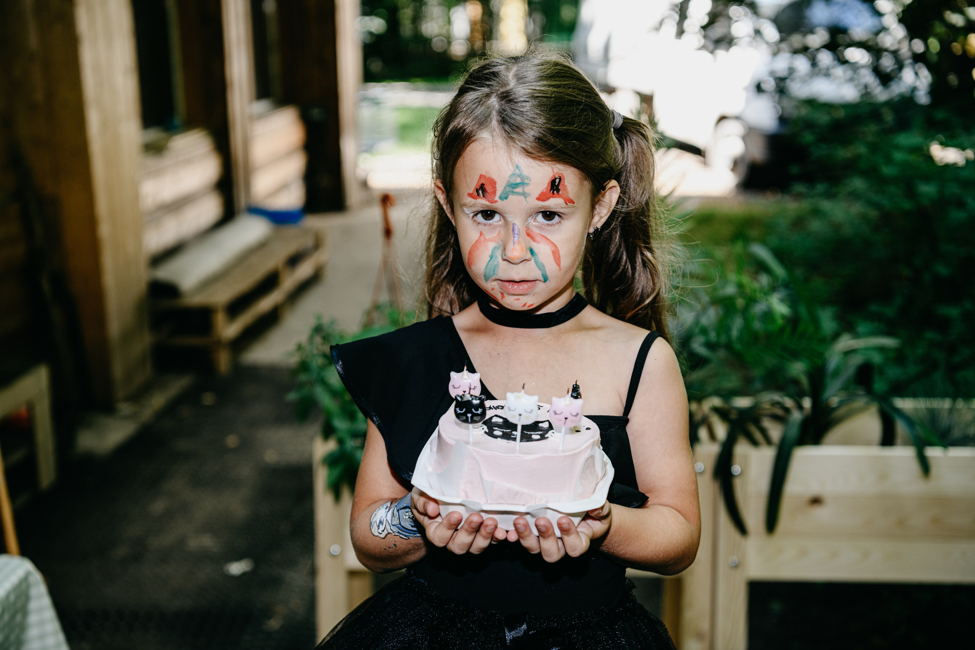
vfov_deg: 28.1
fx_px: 1300
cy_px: 325
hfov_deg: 41.1
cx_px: 488
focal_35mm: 48
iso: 320
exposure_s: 1/160
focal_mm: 48
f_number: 3.5
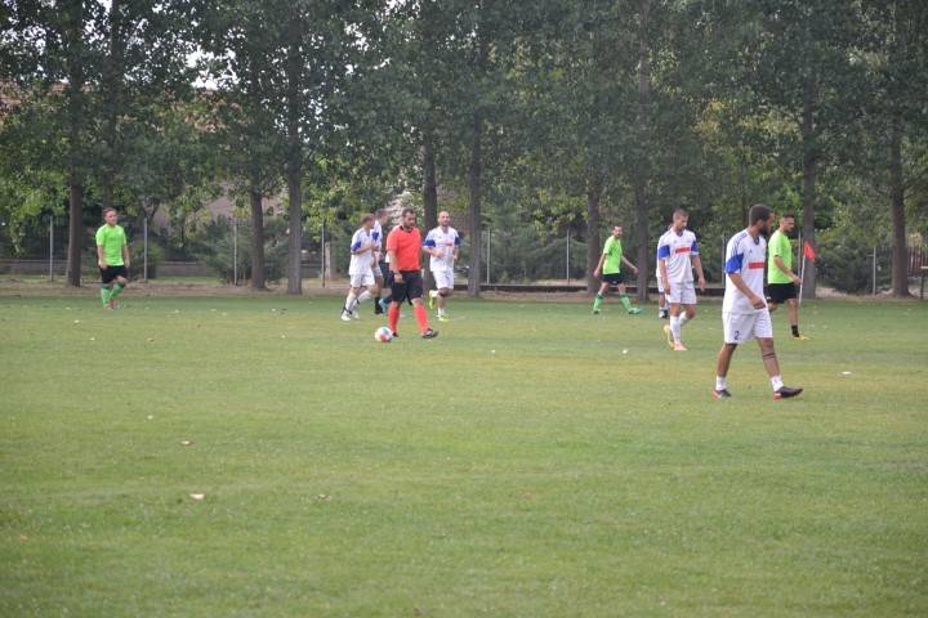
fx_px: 4060
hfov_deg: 13.0
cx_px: 464
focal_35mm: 158
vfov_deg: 8.7
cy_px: 309
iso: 200
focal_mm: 105
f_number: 5.6
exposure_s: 1/125
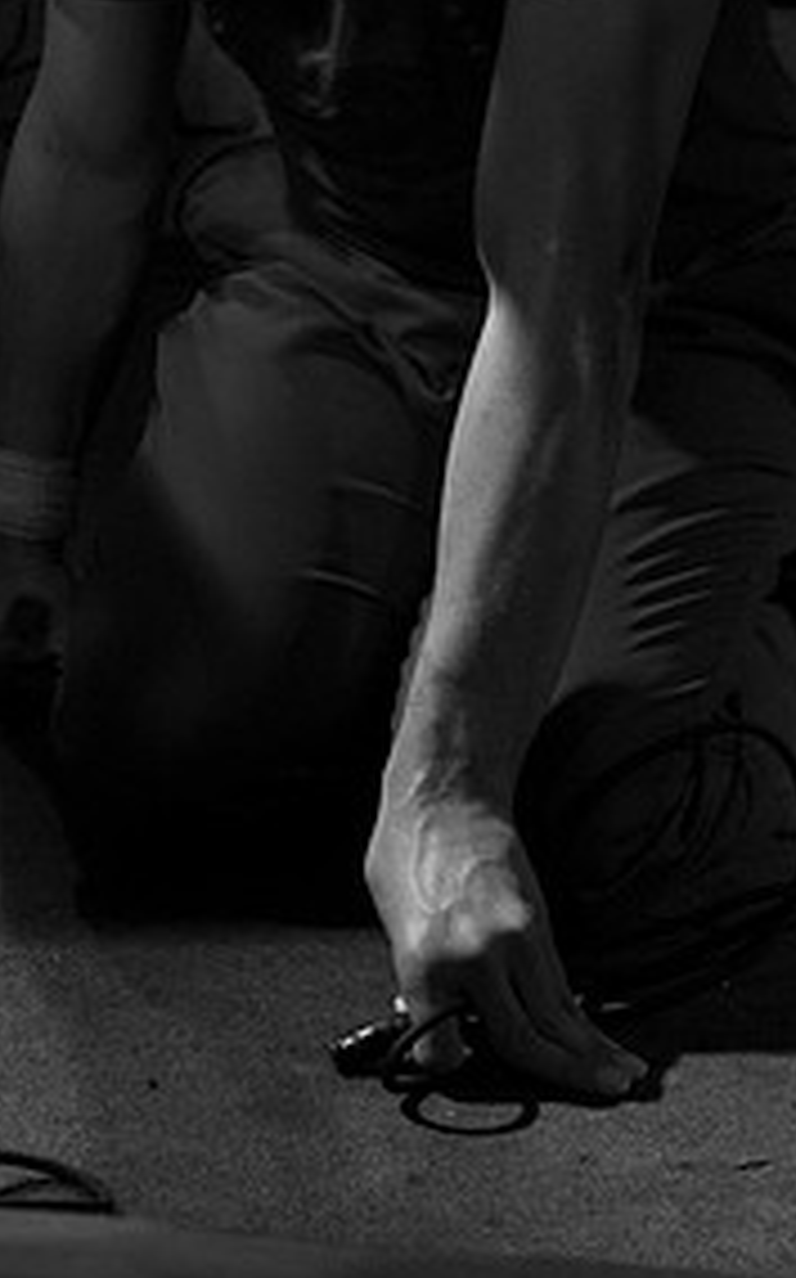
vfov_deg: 24.2
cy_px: 338
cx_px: 304
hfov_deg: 15.4
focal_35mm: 85
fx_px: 2950
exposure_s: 1/60
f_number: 2.8
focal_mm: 35
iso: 800
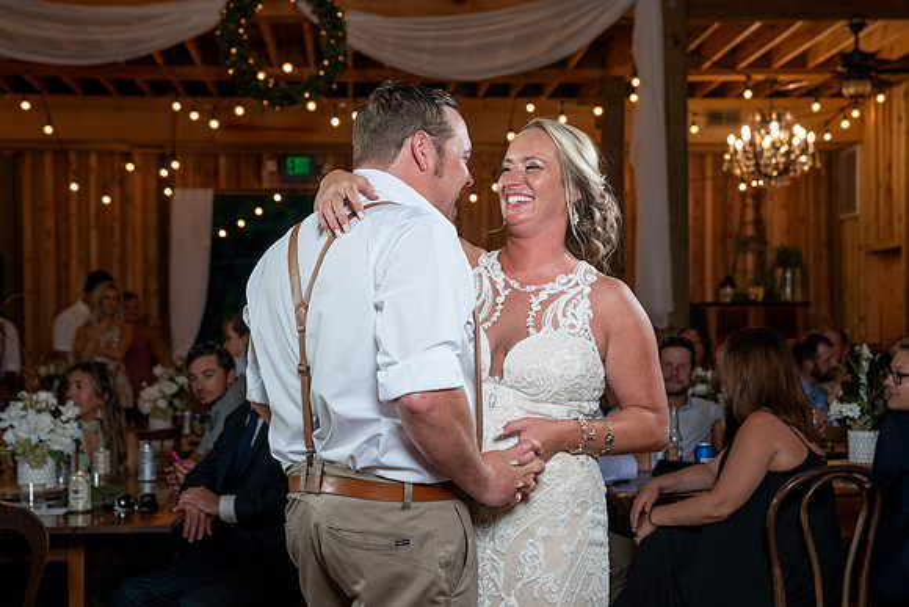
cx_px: 471
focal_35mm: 66
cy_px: 334
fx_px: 1655
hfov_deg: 30.7
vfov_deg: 20.8
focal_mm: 52
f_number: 4
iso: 1000
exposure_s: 1/200
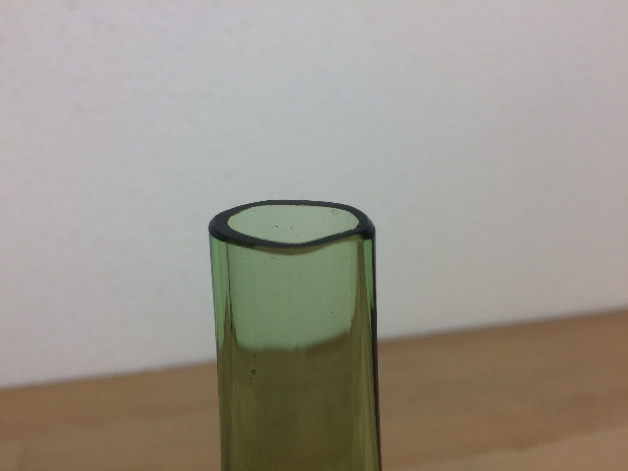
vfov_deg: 48.2
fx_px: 526
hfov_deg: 61.7
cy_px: 236
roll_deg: -0.5
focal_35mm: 29
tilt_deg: -21.5
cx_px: 314
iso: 50
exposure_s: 1/100
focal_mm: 4.15
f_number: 2.2
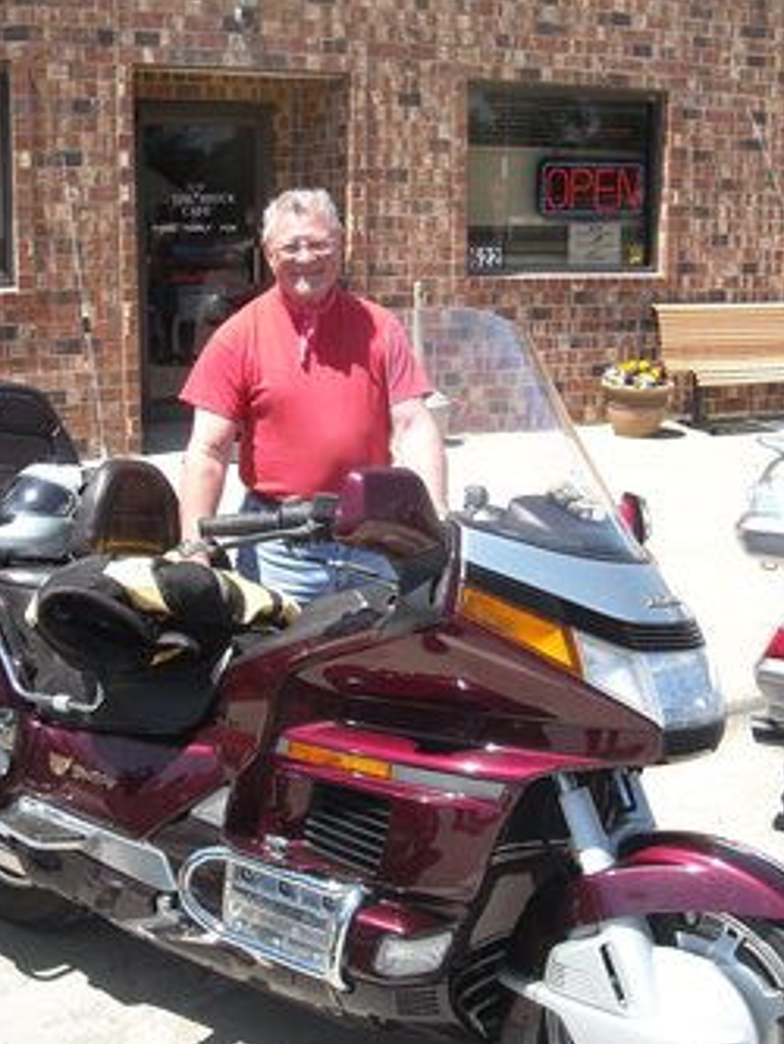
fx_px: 1268
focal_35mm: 42
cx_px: 332
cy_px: 464
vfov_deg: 44.7
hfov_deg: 34.3
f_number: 5.6
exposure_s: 1/250
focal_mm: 5.7
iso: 113
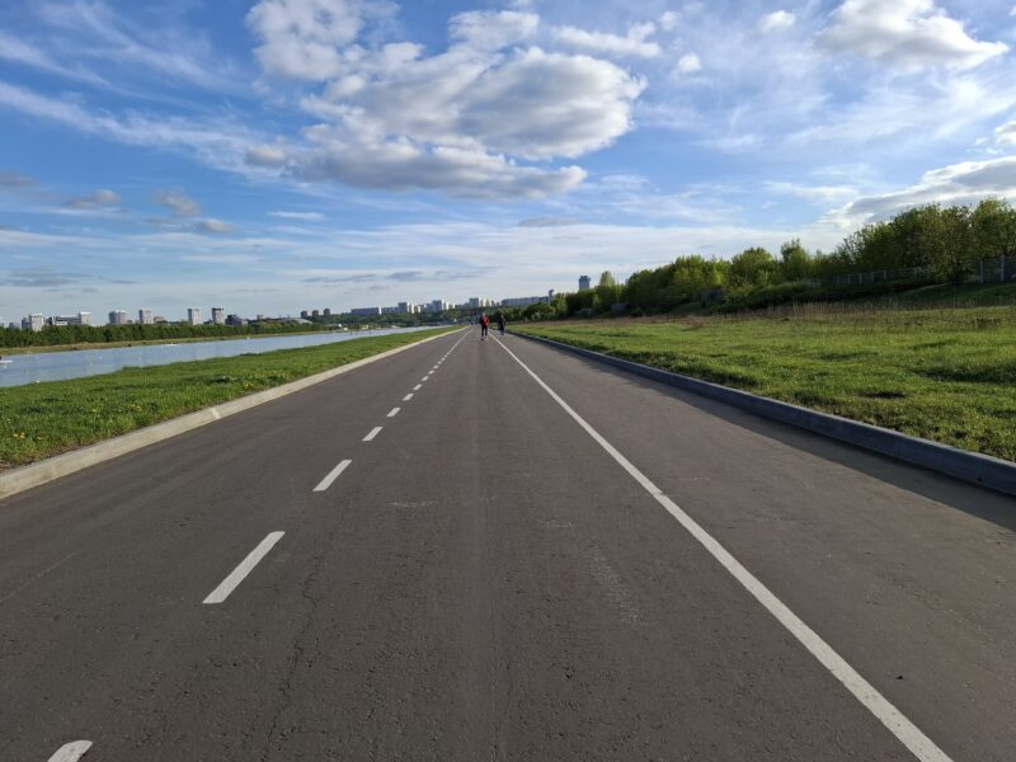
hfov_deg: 73.9
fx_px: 675
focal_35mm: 23
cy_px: 381
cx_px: 508
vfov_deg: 58.9
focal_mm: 5.54
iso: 50
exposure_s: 1/1067
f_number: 1.8
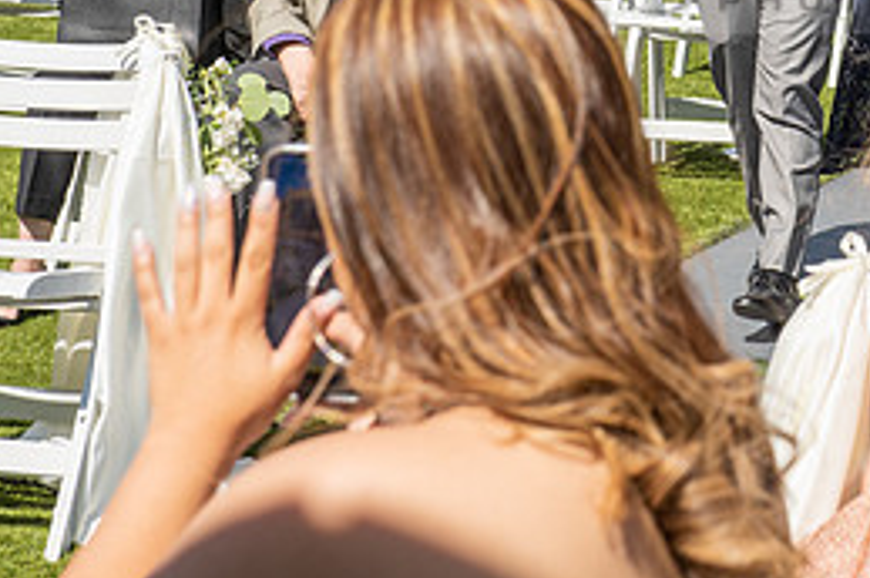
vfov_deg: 8.7
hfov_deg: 12.9
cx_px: 887
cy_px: -45
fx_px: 3789
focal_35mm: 157
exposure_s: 1/250
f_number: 10
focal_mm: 70
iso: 100
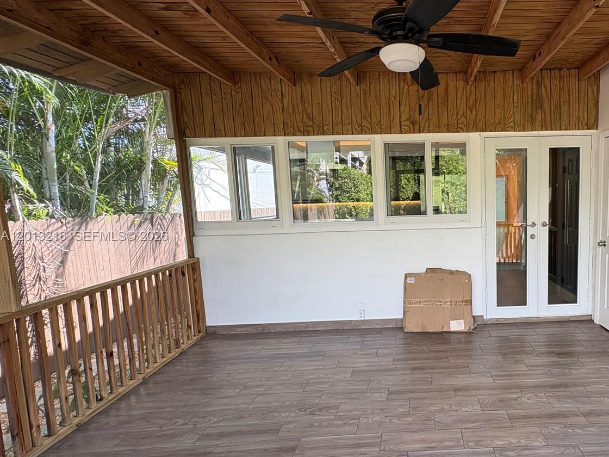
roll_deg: +1.8
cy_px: 237
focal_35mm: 20
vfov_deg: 66.0
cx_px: 433
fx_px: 352
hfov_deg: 77.5
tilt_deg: -4.7
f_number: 2.2
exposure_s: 1/99
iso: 50
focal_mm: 2.22
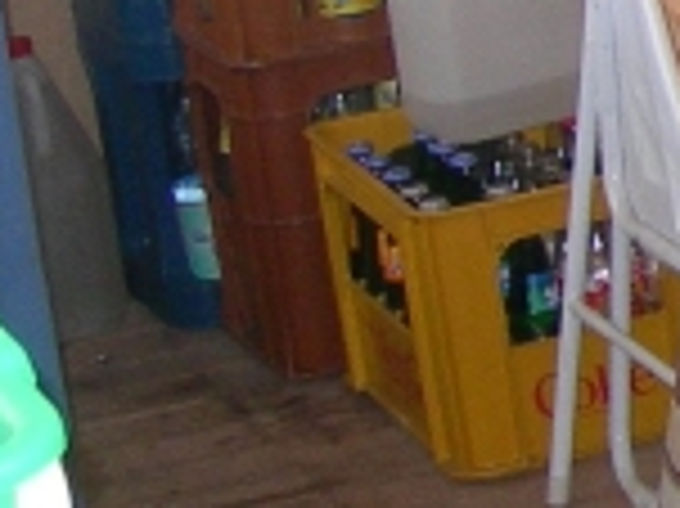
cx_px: 2157
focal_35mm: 258
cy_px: -49
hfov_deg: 6.8
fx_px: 5064
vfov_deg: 5.7
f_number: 2.8
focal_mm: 7.8
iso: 96
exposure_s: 1/60.1
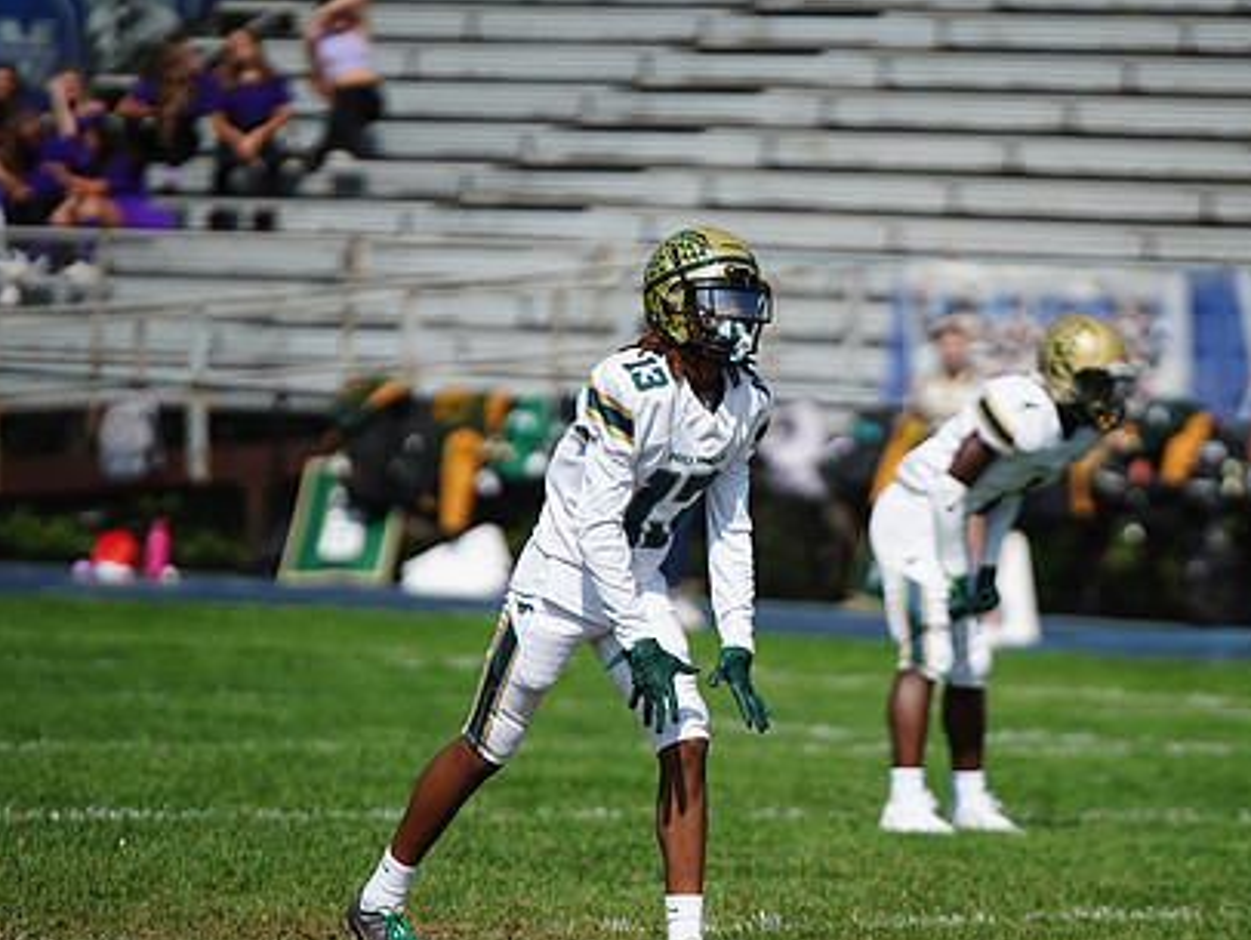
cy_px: 467
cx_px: 786
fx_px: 14898
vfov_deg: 3.6
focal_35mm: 412
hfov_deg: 4.8
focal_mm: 300
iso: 400
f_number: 2.8
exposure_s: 1/8000
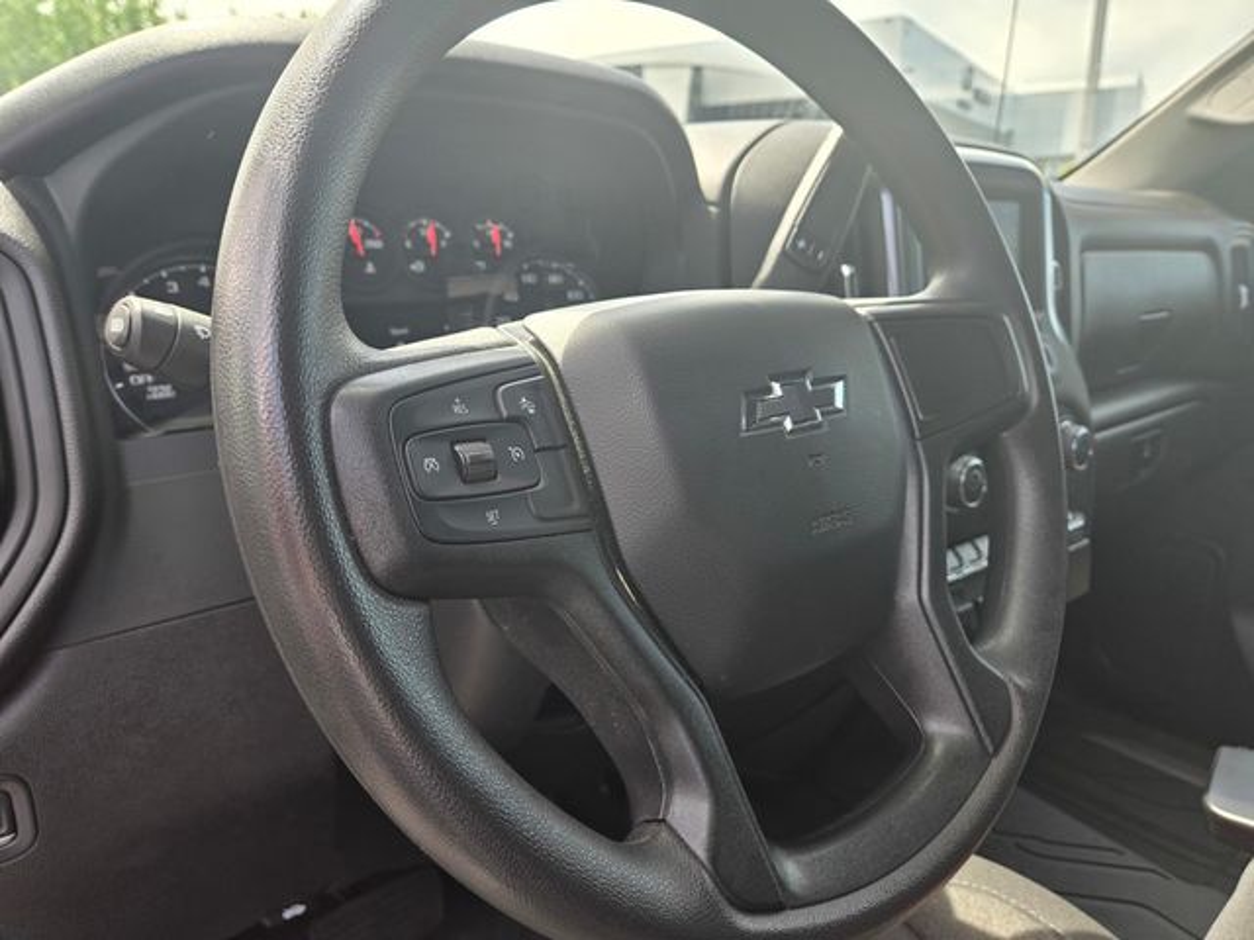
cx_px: 627
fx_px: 833
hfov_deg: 73.9
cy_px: 470
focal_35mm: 23
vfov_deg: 58.9
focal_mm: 5.4
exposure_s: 1/182
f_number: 1.8
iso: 25
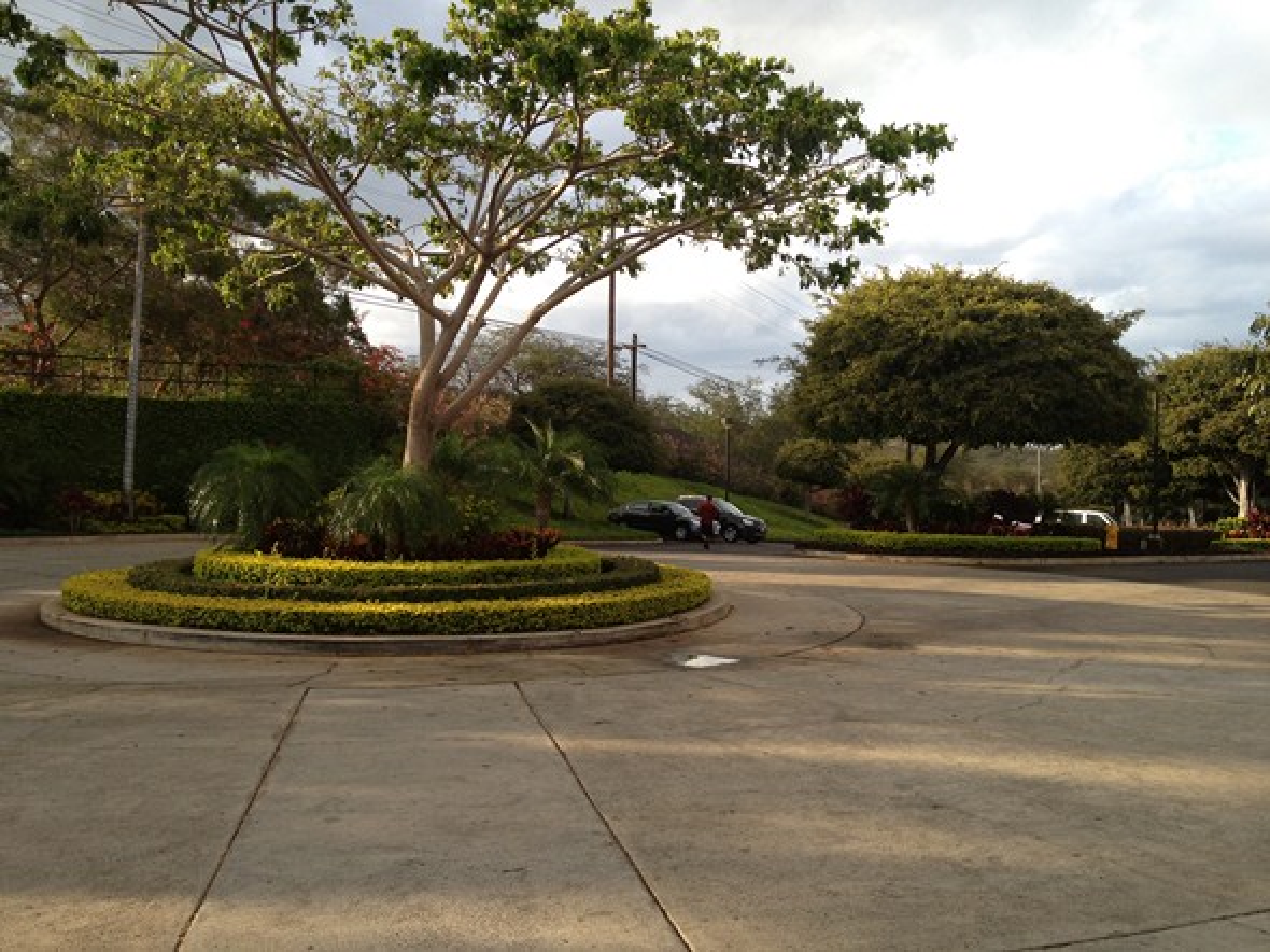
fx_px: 1284
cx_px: 635
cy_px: 476
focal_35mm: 35
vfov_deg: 40.7
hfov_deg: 52.6
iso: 64
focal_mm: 4.28
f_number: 2.4
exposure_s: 1/386
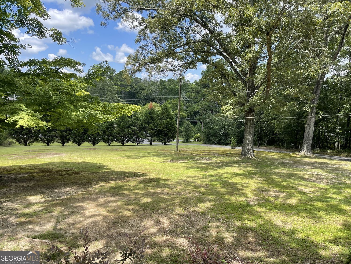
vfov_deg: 54.9
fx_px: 253
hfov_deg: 69.4
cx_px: 176
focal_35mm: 25
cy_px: 132
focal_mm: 5.1
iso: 32
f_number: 1.6
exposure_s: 1/930
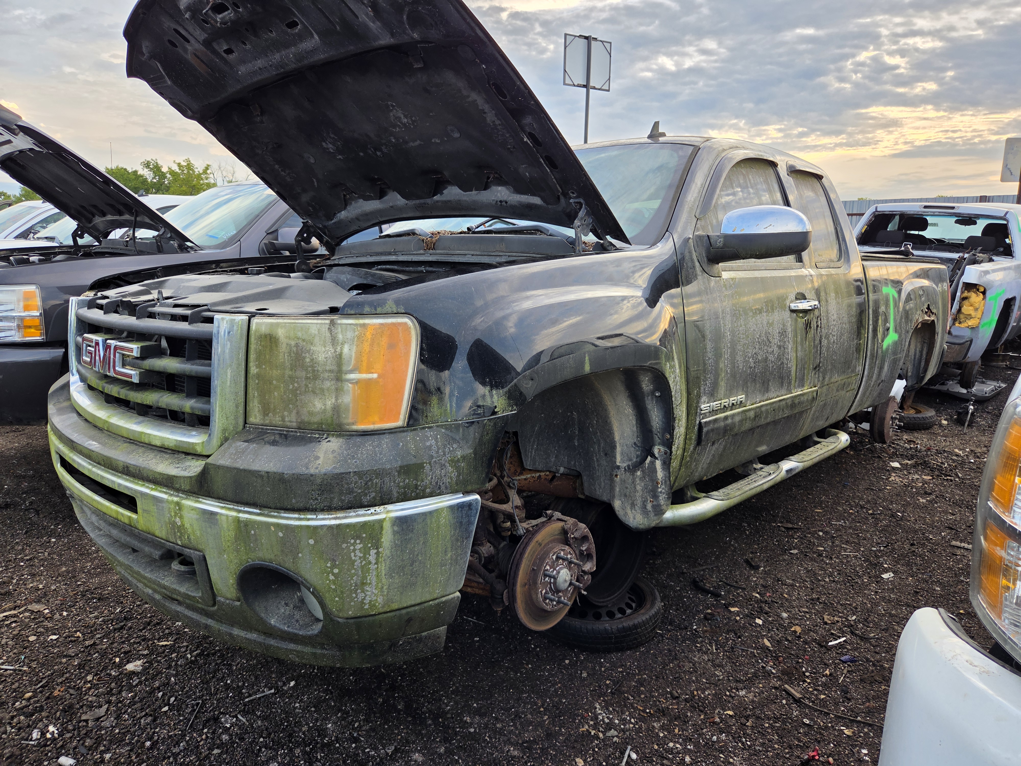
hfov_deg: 73.9
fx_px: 678
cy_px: 383
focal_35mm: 23
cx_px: 510
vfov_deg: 58.9
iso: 50
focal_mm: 5.4
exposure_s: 1/359
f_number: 1.8
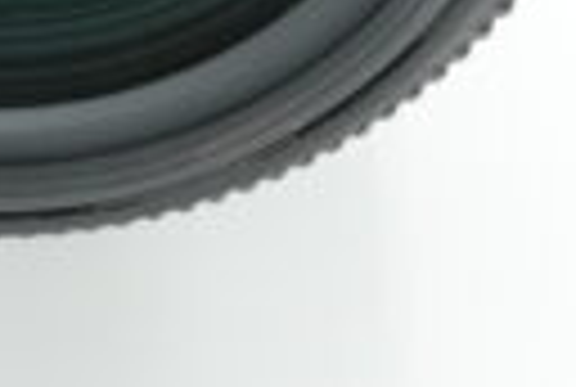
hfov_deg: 7.9
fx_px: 4159
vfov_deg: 5.2
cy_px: -378
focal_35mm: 259
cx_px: 54
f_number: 11
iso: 500
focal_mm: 37
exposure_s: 1/60
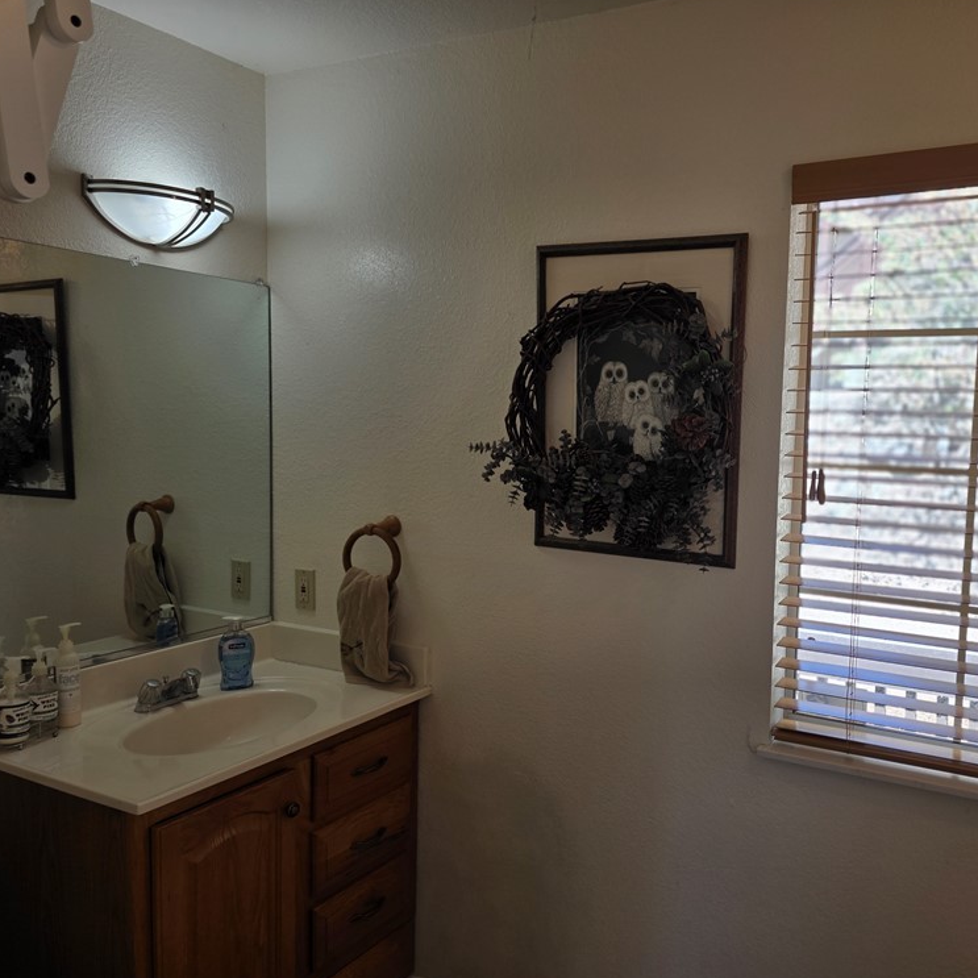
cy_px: 491
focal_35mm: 28
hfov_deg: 56.2
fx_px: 895
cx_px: 641
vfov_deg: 57.3
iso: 25
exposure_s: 1/120
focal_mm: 6.3
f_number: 1.7
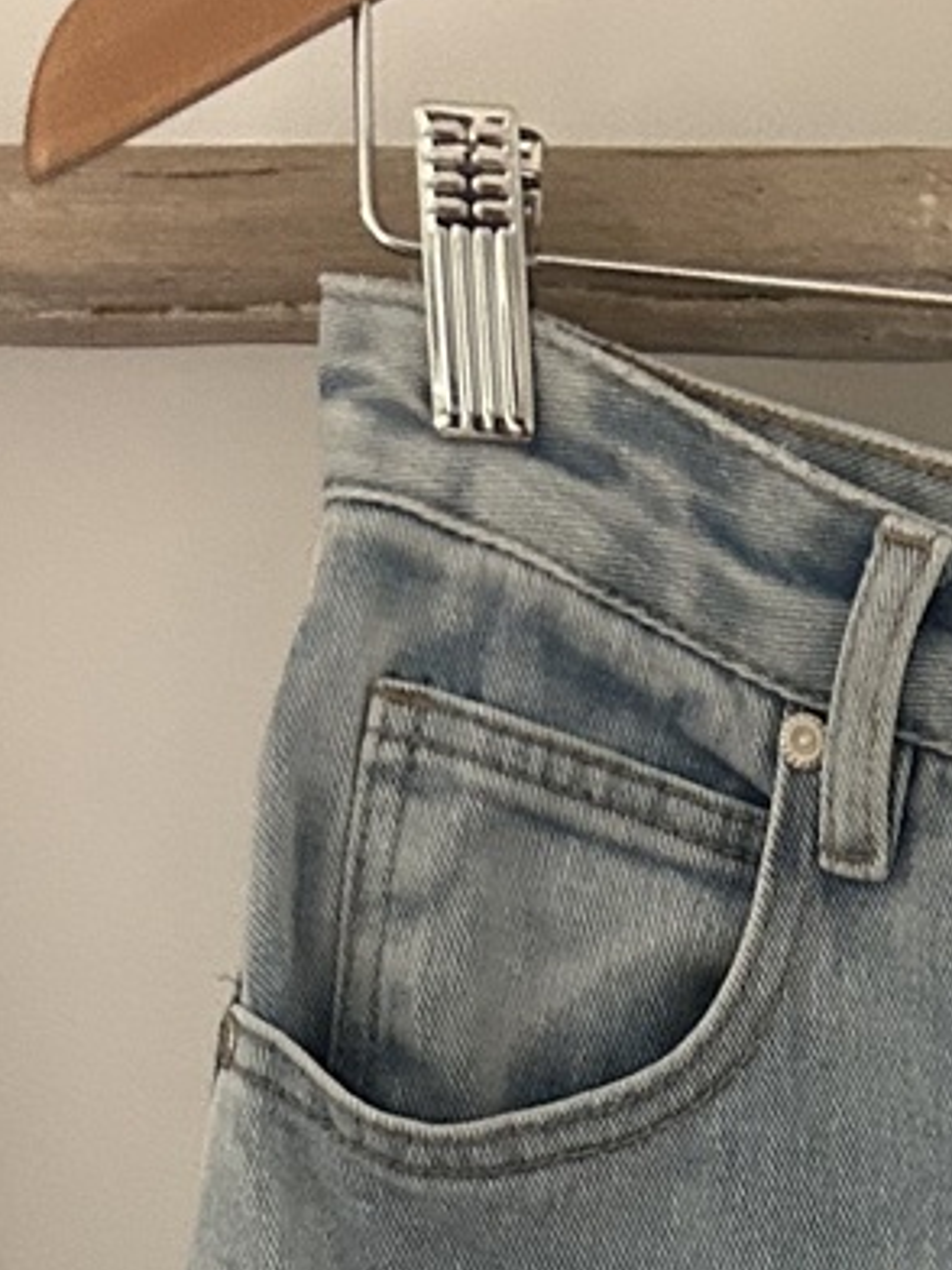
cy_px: 2566
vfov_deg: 15.0
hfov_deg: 13.3
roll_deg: -0.7
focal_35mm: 106
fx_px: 3887
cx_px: 1341
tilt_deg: -28.1
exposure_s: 1/60
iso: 320
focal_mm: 5.7
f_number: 1.5
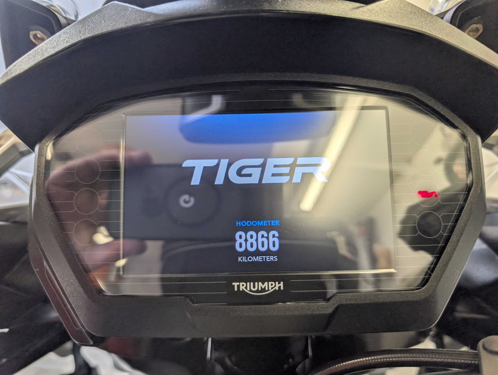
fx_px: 346
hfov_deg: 71.5
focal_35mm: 24
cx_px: 249
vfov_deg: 56.9
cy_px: 188
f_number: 1.68
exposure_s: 1/300
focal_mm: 6.9
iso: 19
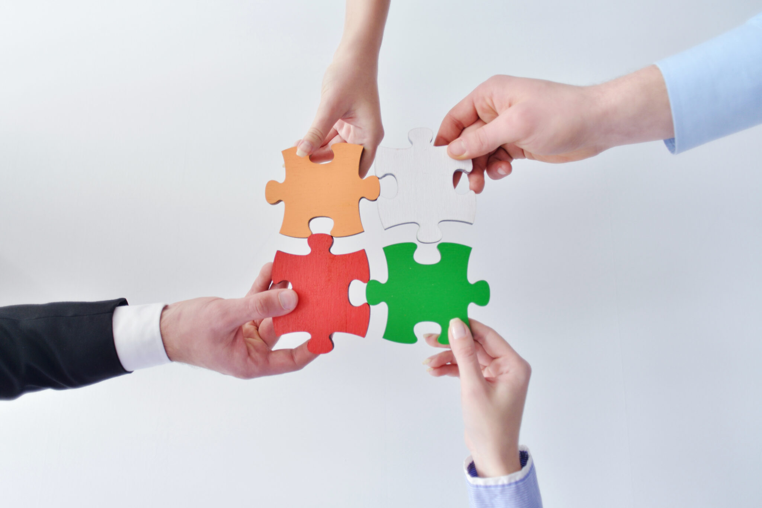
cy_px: 254
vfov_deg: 62.0
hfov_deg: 84.0
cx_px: 381
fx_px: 423
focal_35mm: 20
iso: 200
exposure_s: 1/60
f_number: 2.8
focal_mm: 20
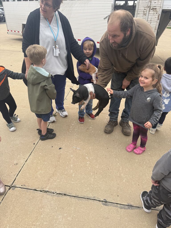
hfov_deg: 56.8
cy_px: 114
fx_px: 158
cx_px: 86
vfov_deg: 71.6
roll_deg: -3.0
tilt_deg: -32.1
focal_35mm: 24
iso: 80
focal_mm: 6.76
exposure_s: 1/788
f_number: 1.78
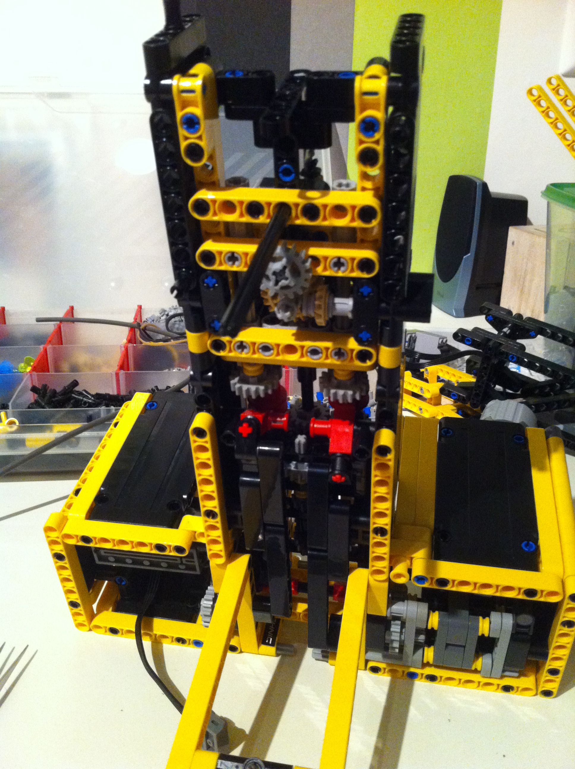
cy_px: 384
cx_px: 288
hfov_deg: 40.6
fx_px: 777
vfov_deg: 52.7
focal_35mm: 35
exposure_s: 1/15
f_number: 2.8
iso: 500
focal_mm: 3.85
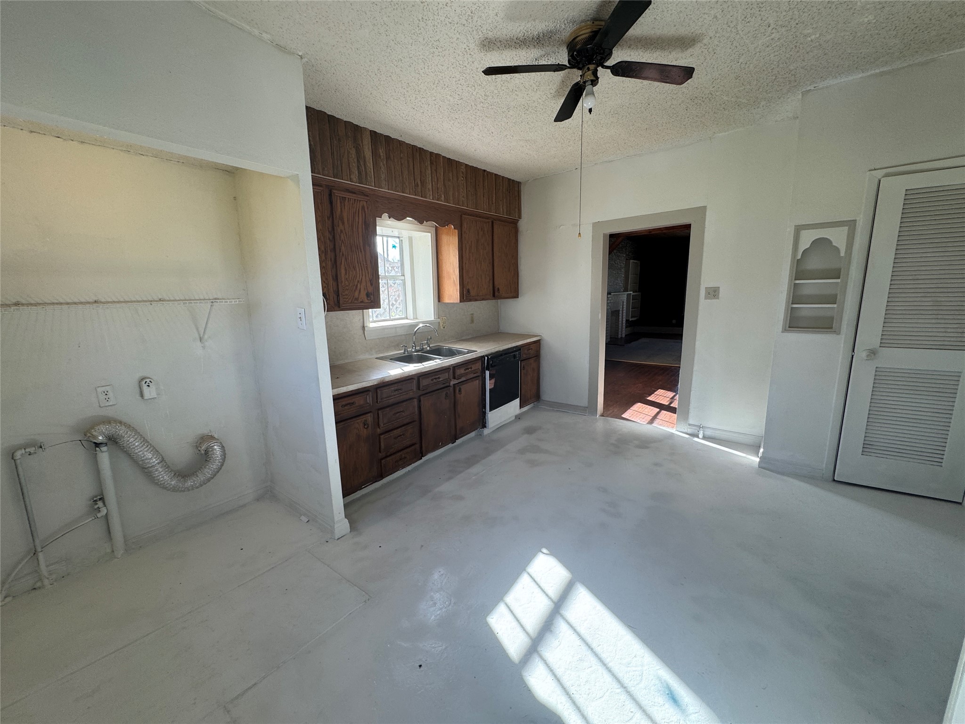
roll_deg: +1.0
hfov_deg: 102.1
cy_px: 362
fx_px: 390
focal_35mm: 14
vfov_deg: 85.7
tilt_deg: -11.0
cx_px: 482
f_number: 2.2
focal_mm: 2.22
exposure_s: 1/120
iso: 80
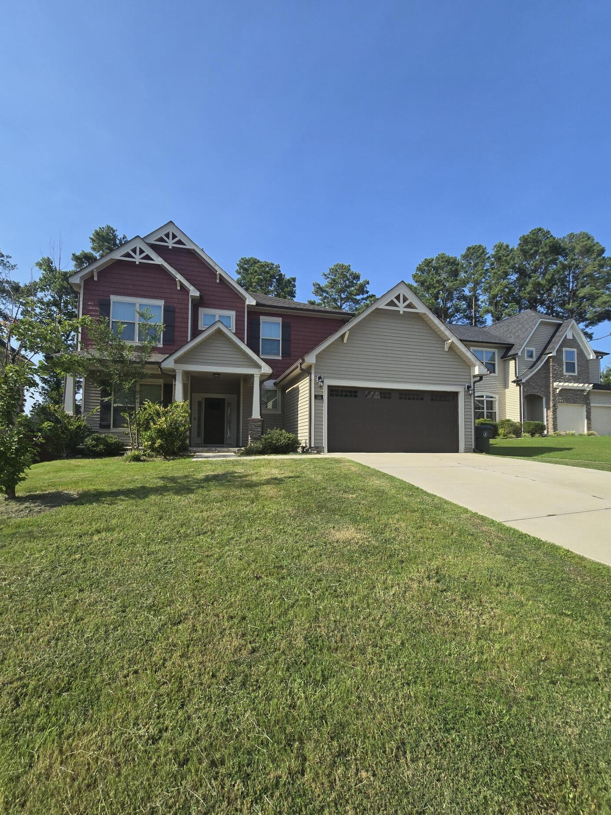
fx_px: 329
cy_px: 427
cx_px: 291
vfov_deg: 102.0
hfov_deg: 85.6
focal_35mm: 14
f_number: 2.2
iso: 50
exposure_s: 1/1899
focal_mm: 2.2
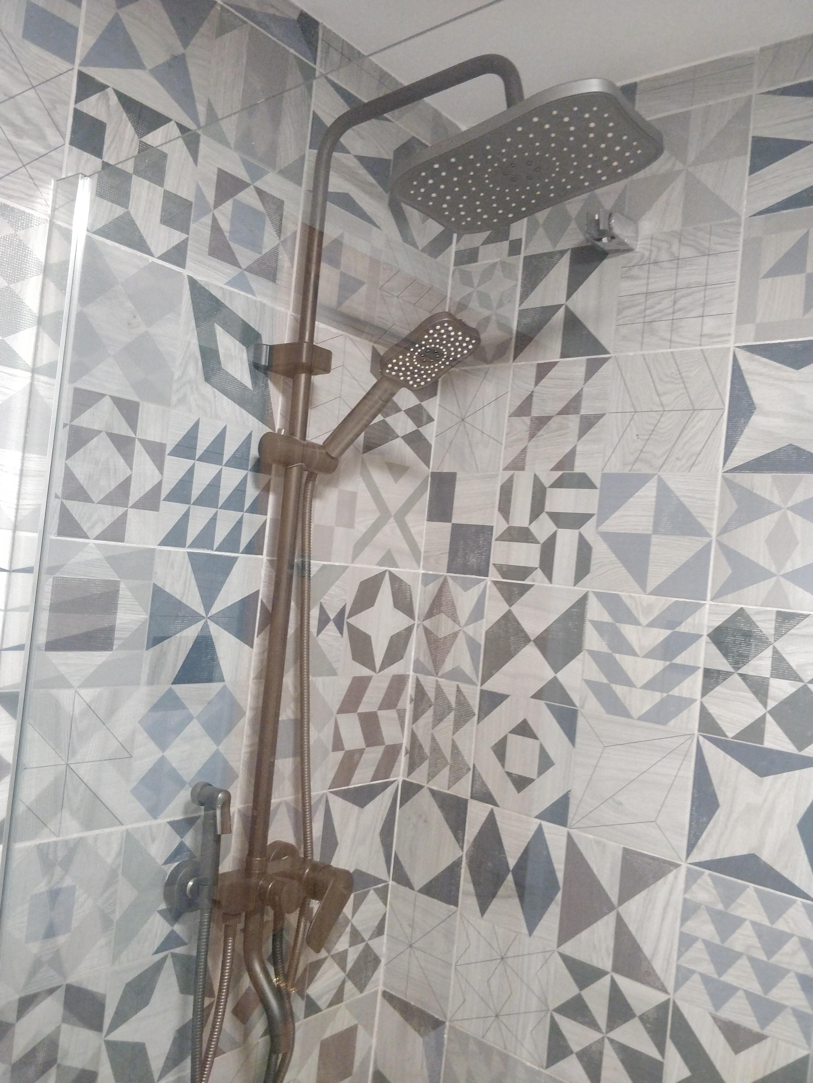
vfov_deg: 71.6
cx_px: 406
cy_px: 542
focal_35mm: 24
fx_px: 752
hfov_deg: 56.8
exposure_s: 1/33
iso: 800
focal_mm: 4.1
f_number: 1.7
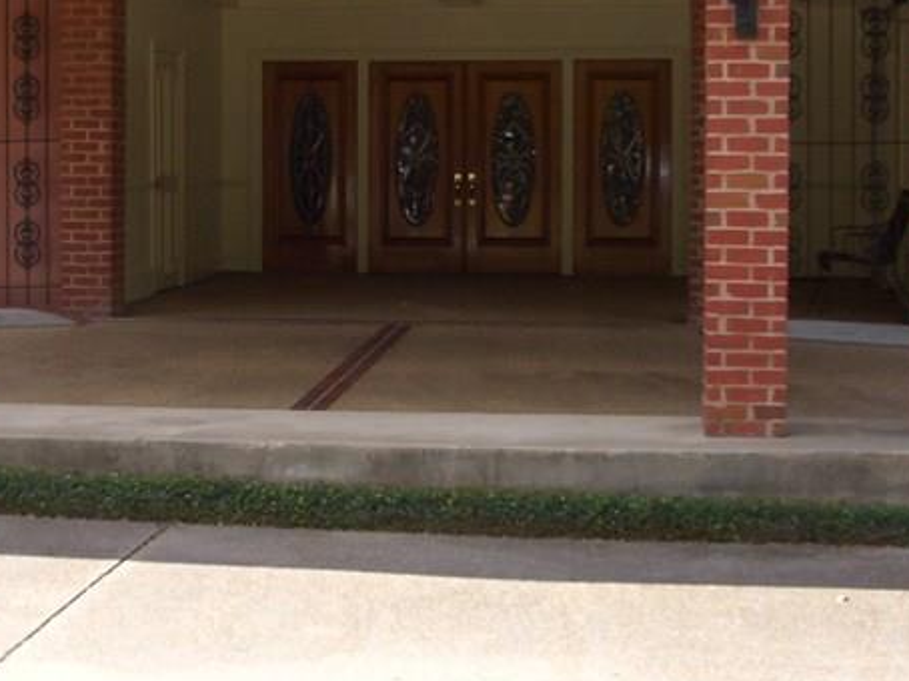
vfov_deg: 18.6
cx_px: 390
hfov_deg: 24.7
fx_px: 2073
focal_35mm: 79
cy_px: 208
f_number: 4.3
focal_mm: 5.8
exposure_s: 1/160
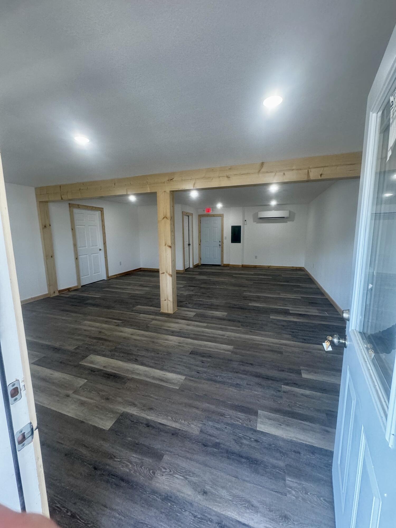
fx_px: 214
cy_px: 264
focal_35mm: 14
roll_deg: +0.5
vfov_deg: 102.1
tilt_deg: -8.6
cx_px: 198
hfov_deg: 85.7
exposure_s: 1/120
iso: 160
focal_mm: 2.22
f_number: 2.2
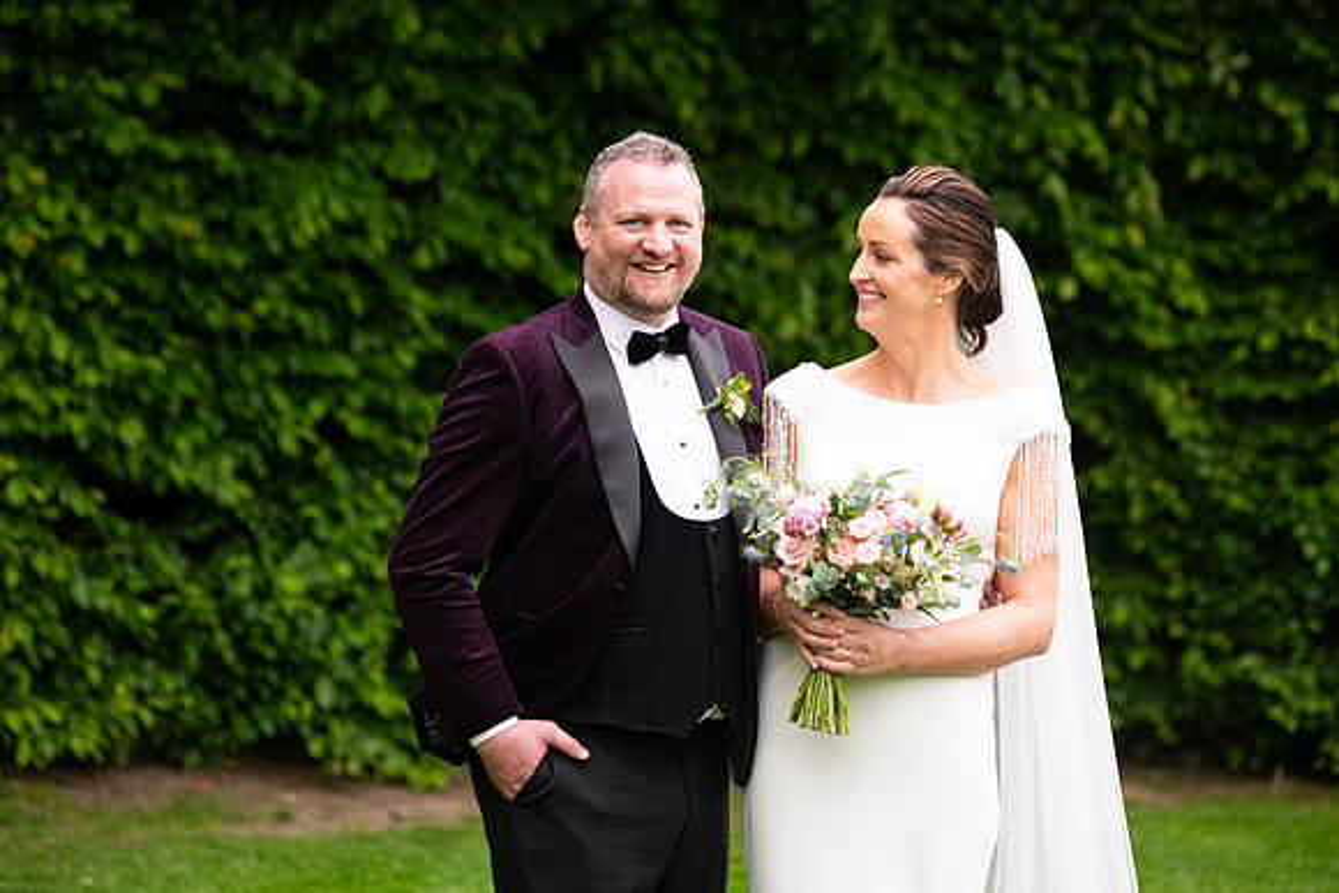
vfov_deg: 8.9
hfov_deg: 13.2
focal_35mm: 155
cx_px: 670
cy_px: 446
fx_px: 5766
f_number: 3.5
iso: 250
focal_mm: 155
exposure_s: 1/200
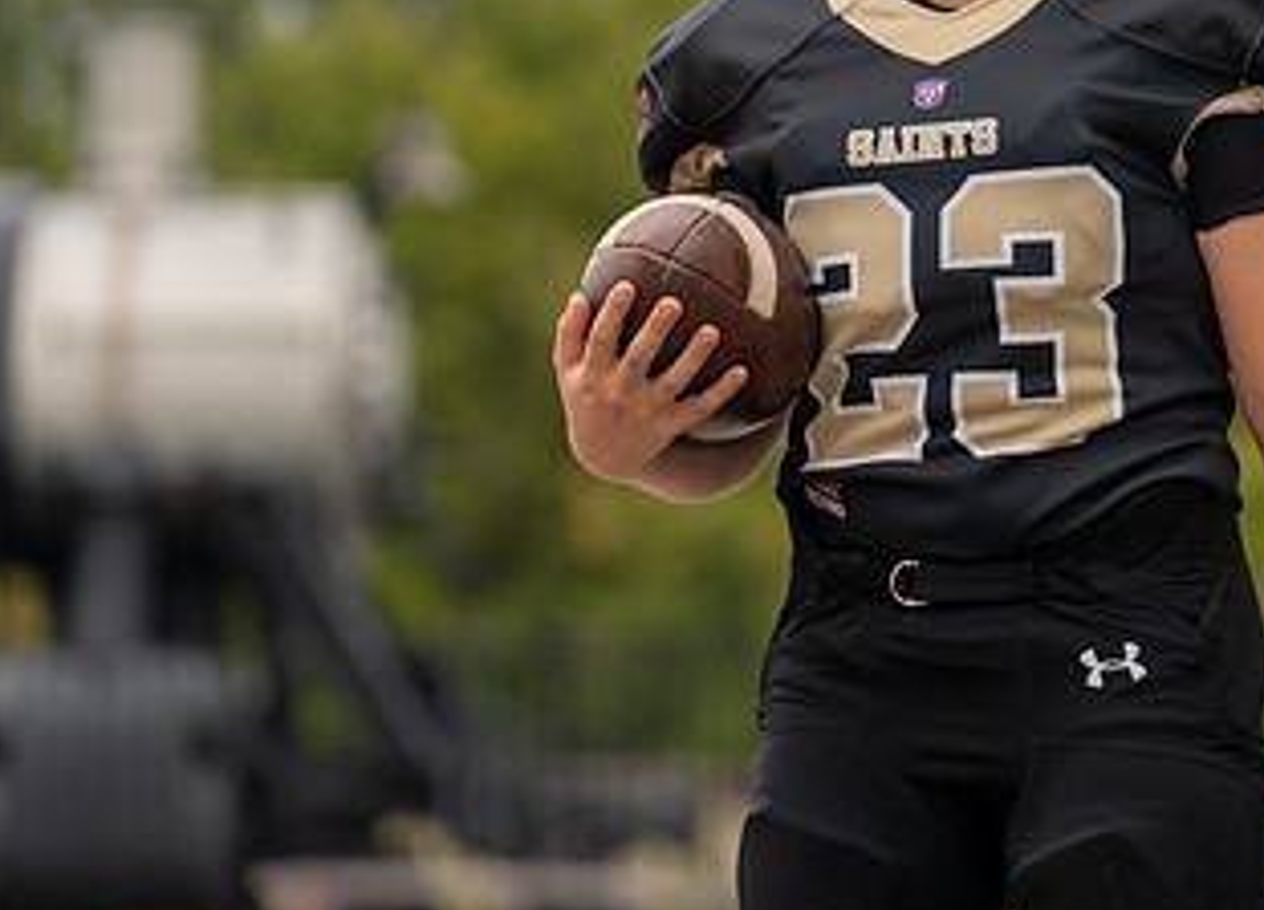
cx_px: 1109
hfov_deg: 7.9
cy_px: 178
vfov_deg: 5.7
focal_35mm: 253
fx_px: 9108
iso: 100
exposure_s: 1/400
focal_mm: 119
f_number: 2.8
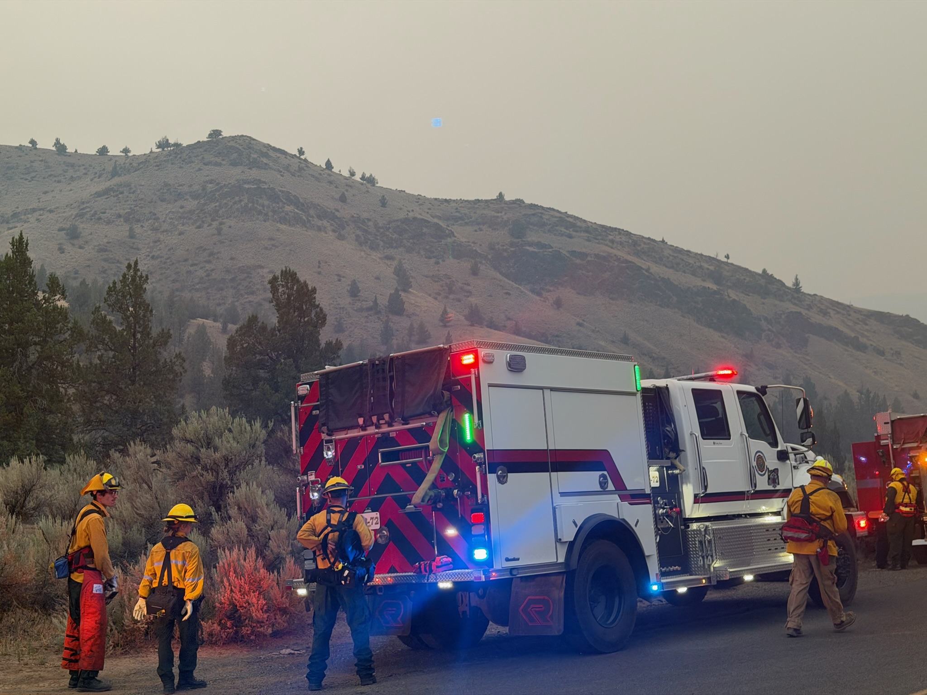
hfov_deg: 39.7
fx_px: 1285
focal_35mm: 48
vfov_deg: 30.3
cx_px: 464
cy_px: 348
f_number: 1.78
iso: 100
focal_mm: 6.76
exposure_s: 1/88
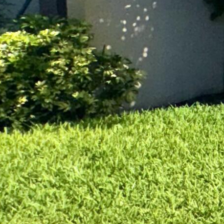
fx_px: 593
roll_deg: +0.2
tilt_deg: -4.3
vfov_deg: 20.8
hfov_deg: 10.8
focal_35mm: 81
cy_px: 13
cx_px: 711
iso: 32
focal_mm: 2.22
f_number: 2.2
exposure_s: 1/2584
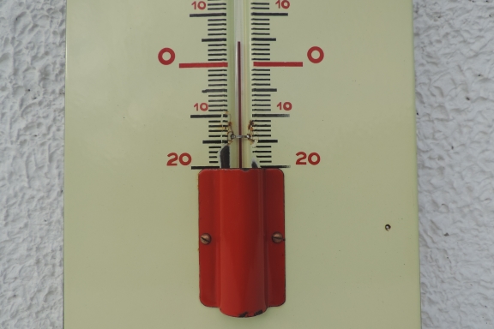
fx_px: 357
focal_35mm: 26
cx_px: 247
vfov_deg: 49.5
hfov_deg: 69.4
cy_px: 160
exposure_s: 1/640
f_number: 3
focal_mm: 4.3
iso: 80
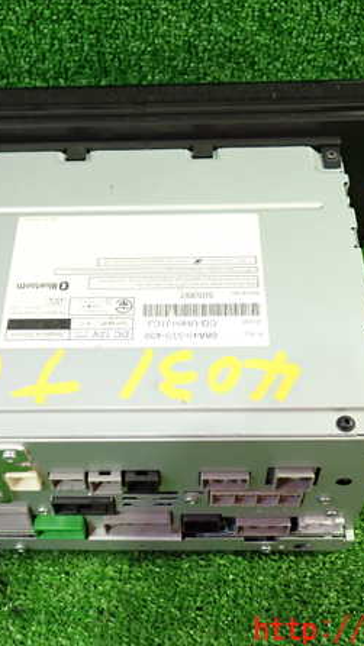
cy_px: 323
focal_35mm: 44
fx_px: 755
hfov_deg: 27.1
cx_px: 146
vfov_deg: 46.4
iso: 500
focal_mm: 5.4
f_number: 2.3
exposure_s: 1/30
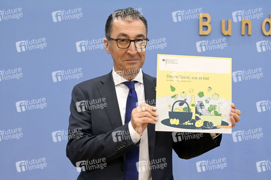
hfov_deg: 46.4
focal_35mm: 42
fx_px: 316
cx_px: 136
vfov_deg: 31.8
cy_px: 90
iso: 5000
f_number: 5.6
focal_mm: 42
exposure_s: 1/400
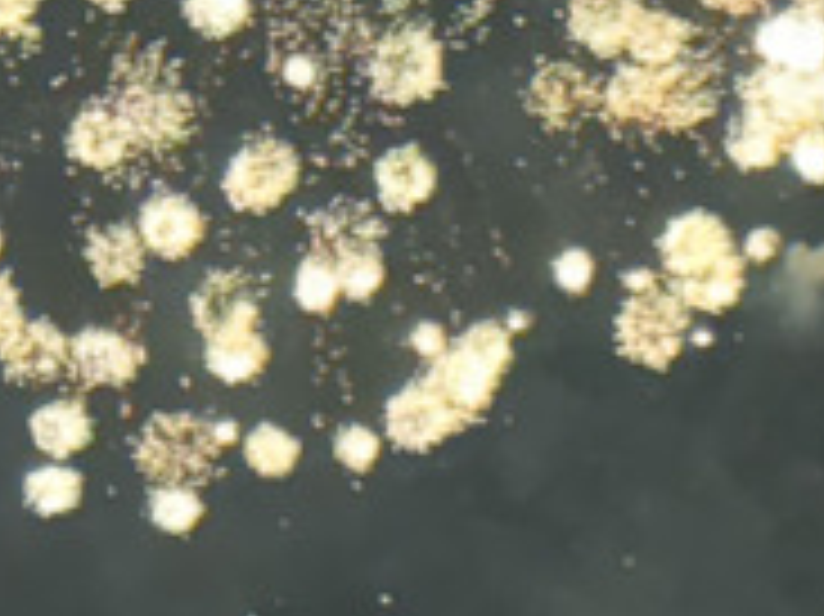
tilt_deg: +15.5
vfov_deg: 4.4
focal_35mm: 341
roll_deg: +1.3
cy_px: 90
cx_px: -878
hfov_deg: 5.7
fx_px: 8112
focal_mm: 5.96
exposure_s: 1/21
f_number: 1.6
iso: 400
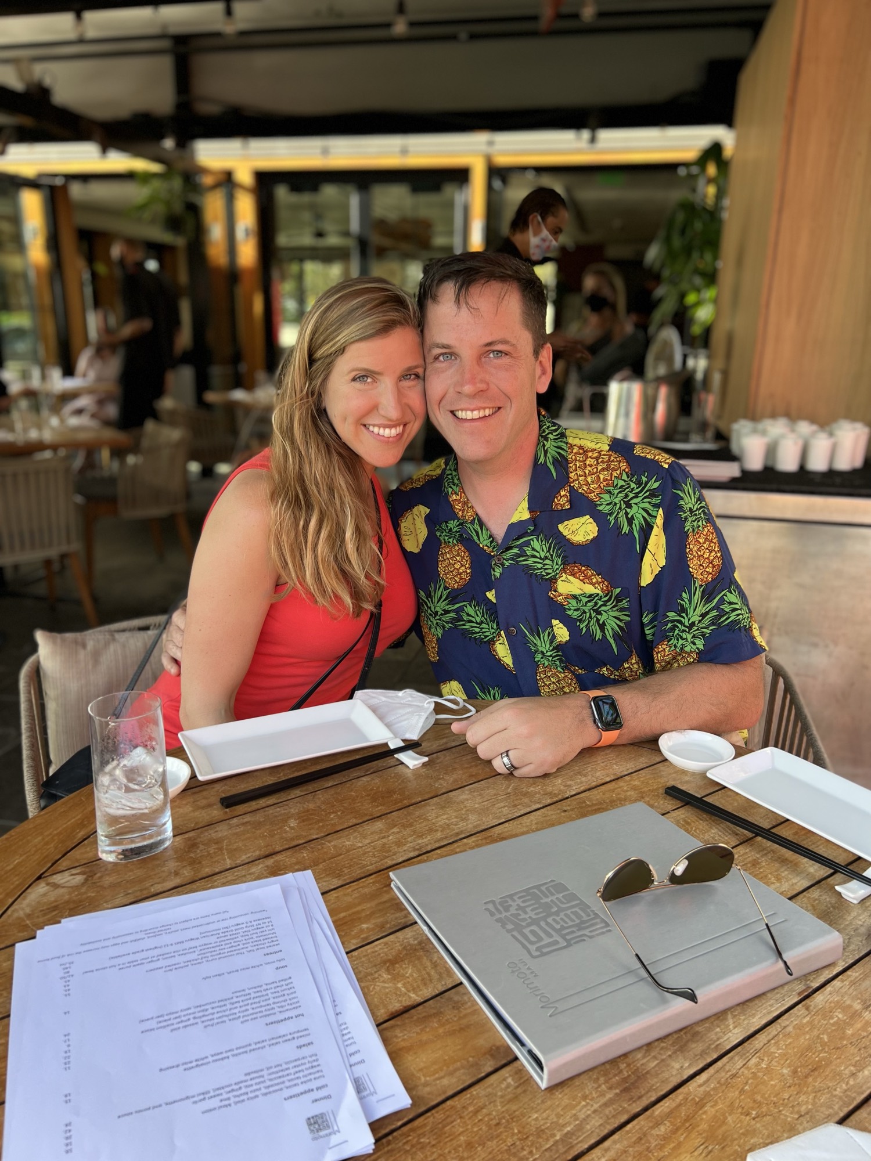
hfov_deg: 53.1
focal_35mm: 26
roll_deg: -0.2
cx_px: 436
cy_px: 580
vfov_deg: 67.3
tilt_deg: -16.7
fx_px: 872
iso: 40
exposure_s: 1/243
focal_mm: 5.7
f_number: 1.5
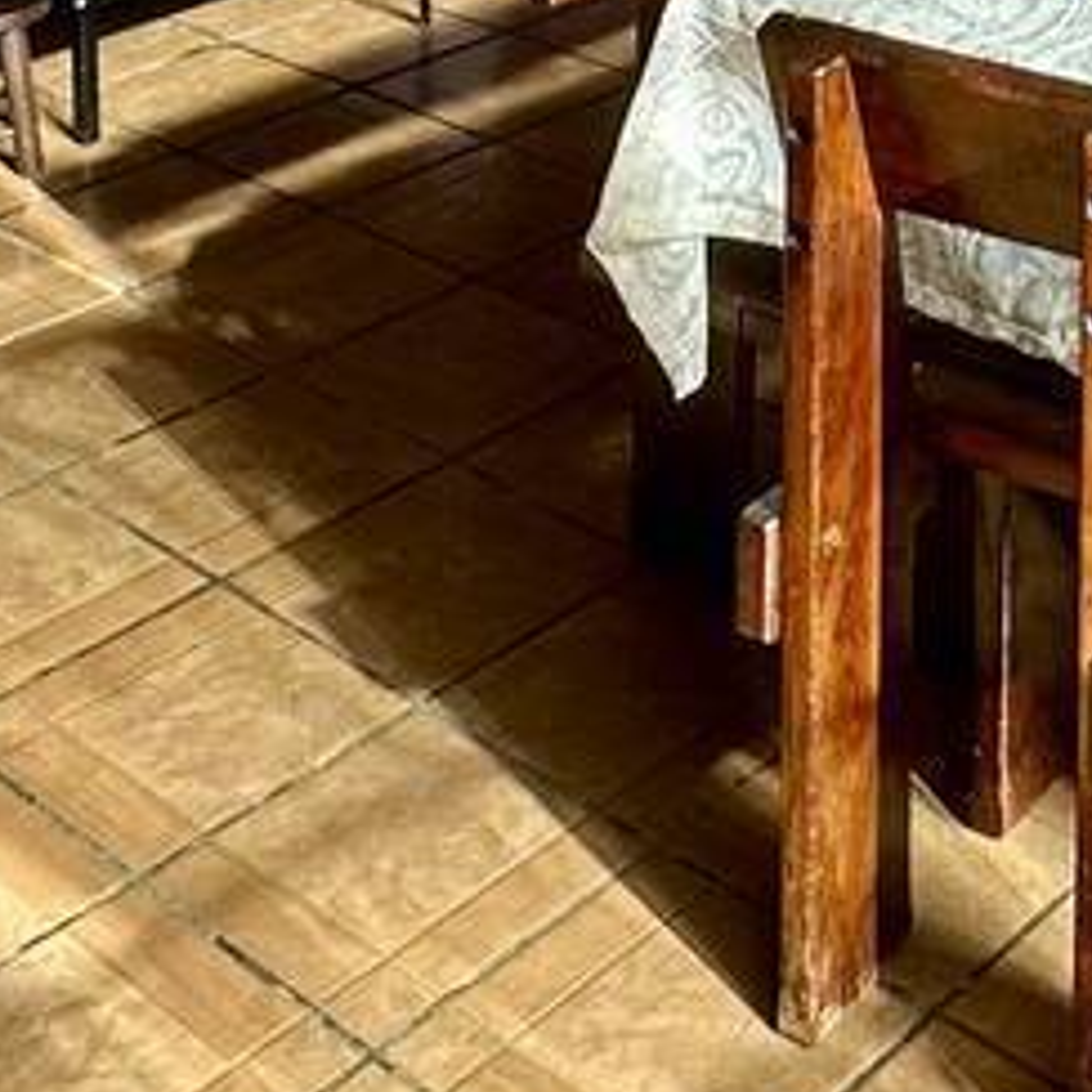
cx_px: 909
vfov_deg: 19.3
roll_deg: -0.7
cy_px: -729
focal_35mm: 73
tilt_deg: -2.1
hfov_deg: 23.3
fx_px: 2605
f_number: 2.2
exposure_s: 1/99
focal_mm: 2.22
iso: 100
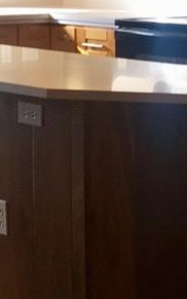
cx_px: -387
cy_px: -85
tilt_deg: +2.6
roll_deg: +0.3
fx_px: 1377
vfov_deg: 12.0
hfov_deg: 6.9
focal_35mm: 169
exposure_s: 1/60
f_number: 2.2
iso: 25
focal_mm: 4.15
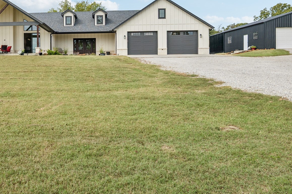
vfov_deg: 43.0
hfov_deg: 58.8
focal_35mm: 30
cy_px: 65
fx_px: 243
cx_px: 75
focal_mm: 17
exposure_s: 1/1250
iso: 640
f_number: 7.1
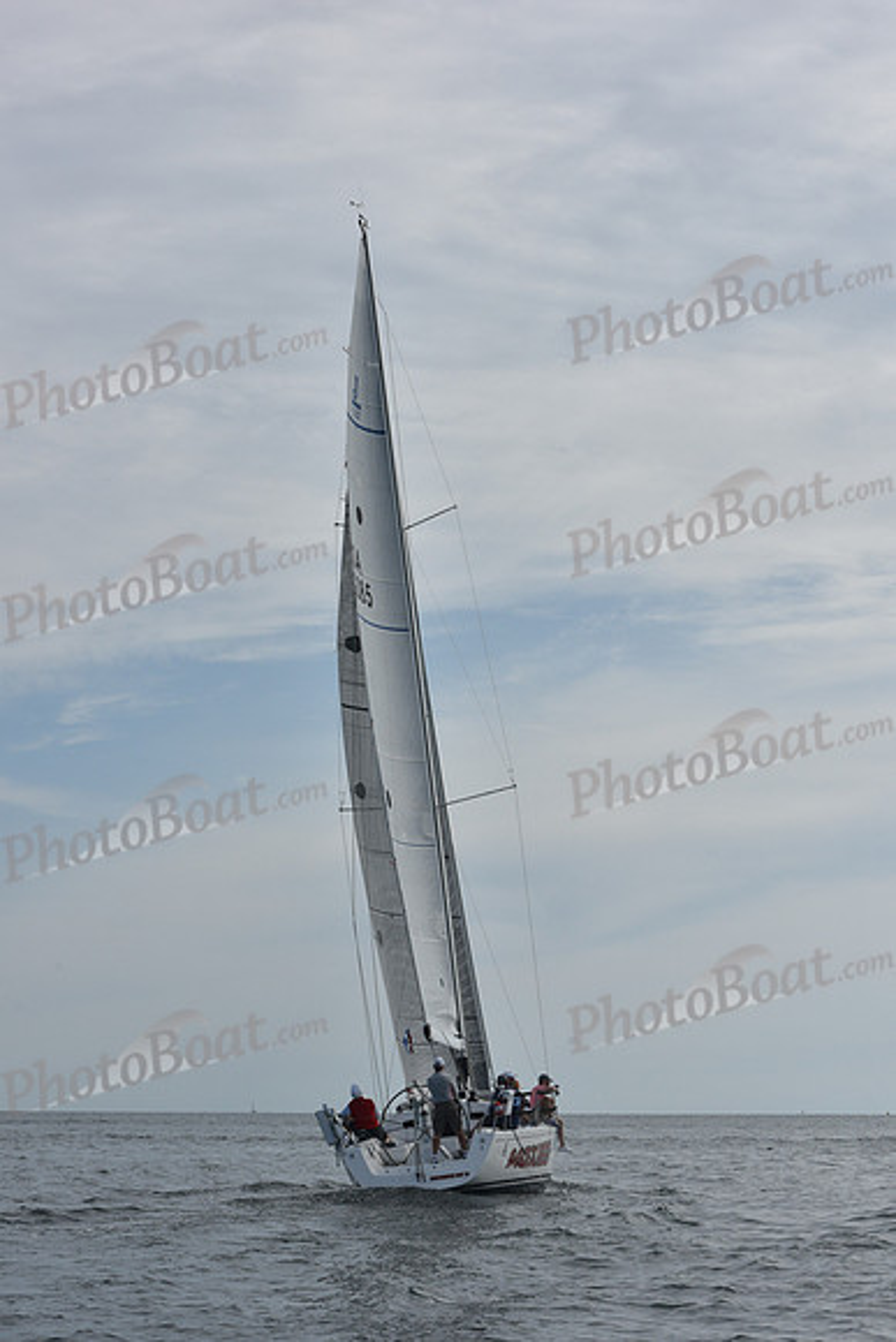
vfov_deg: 28.8
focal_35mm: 70
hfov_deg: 19.5
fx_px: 2612
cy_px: 671
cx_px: 448
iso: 320
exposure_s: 1/1250
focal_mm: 70
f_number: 11
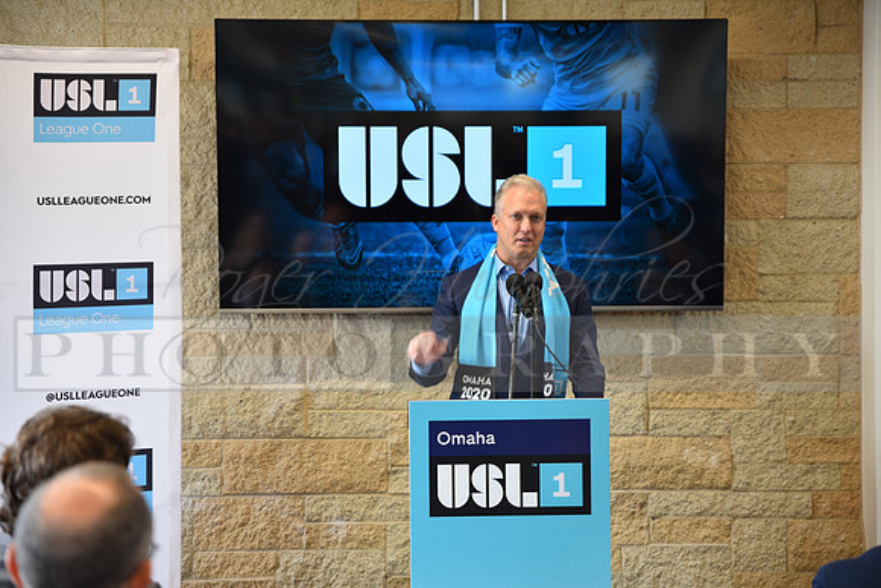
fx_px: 1713
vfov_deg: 19.5
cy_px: 294
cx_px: 440
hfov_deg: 28.8
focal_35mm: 70
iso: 400
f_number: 2.8
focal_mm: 70
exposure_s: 1/60
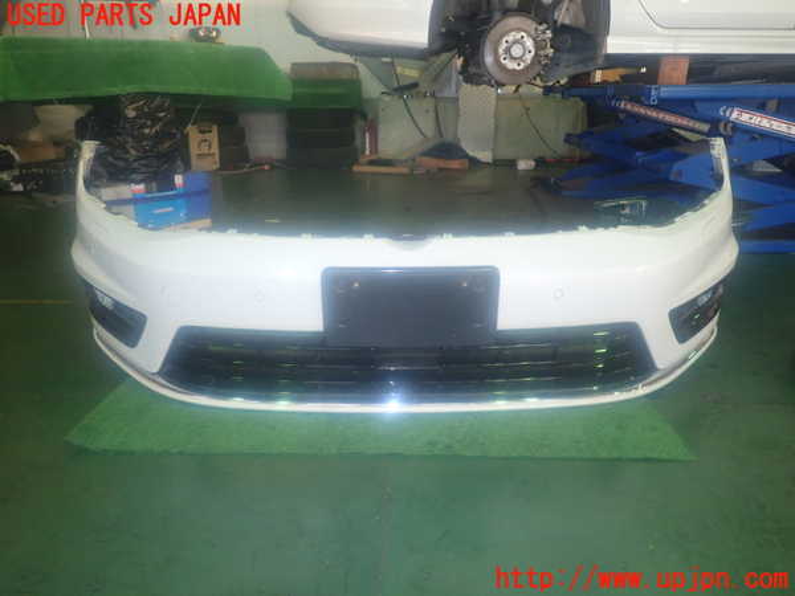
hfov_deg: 69.4
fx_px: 574
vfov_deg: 54.9
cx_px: 398
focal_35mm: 25
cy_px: 298
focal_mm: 4.5
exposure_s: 1/30
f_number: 2
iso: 320
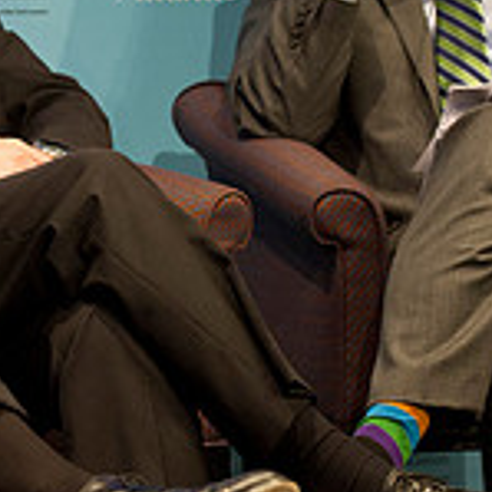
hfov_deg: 4.8
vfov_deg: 4.8
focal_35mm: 363
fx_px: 5837
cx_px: -20
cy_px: 89
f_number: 3.5
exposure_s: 1/80
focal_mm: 110
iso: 2500
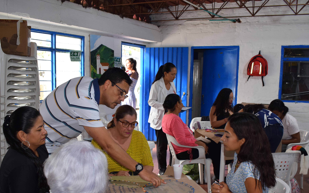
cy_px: 141
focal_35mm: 43
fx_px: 362
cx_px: 141
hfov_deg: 46.2
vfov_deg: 29.5
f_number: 5
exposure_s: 1/100
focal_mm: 20
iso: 800
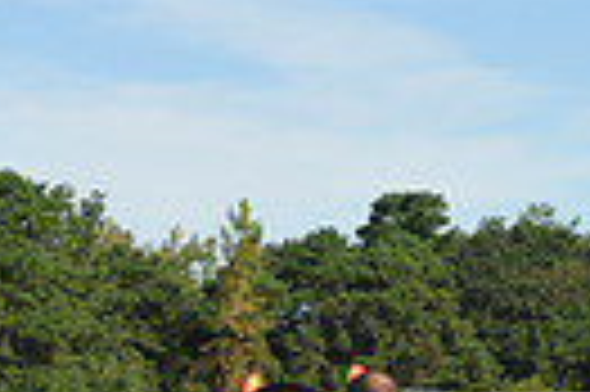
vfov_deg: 6.3
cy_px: 779
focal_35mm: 213
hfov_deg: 9.7
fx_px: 3486
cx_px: 270
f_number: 8
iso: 200
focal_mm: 48
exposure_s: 1/320
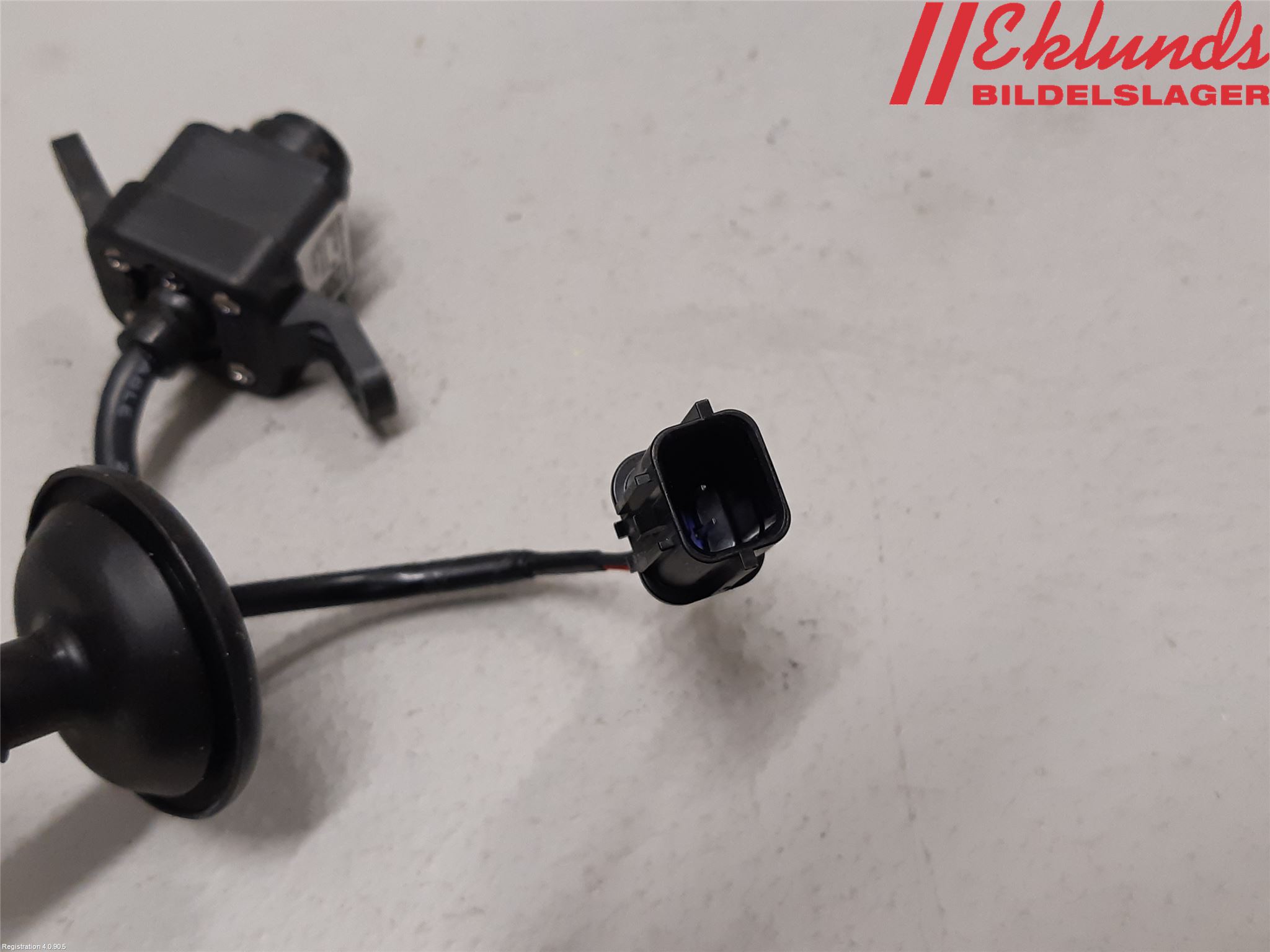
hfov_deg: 67.3
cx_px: 635
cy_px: 476
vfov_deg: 53.1
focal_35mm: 26
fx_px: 954
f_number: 1.7
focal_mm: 3.93
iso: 125
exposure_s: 1/50
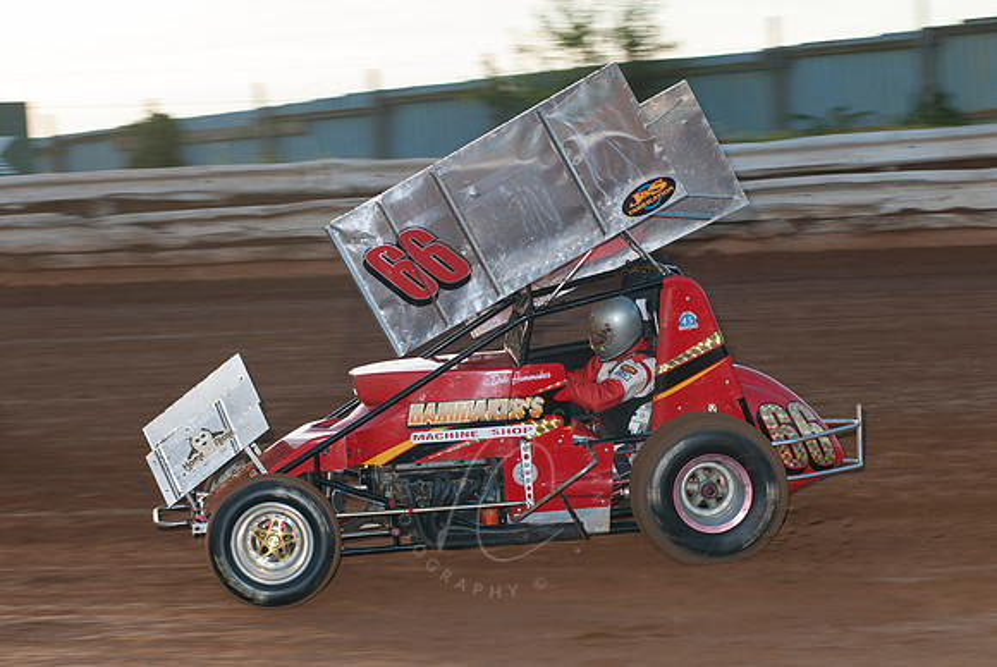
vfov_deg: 10.7
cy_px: 334
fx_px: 3576
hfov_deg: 15.9
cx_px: 498
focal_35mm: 129
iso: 200
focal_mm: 86
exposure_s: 1/320
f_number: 4.5
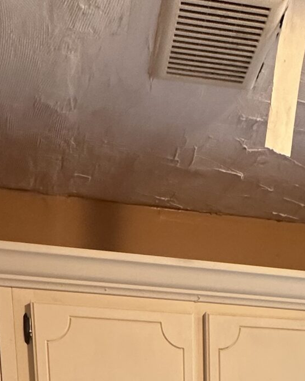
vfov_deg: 24.5
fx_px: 575
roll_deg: +1.3
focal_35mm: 51
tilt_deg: -9.4
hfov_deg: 29.7
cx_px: 175
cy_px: 621
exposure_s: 1/60
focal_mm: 2.22
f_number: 2.2
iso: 200
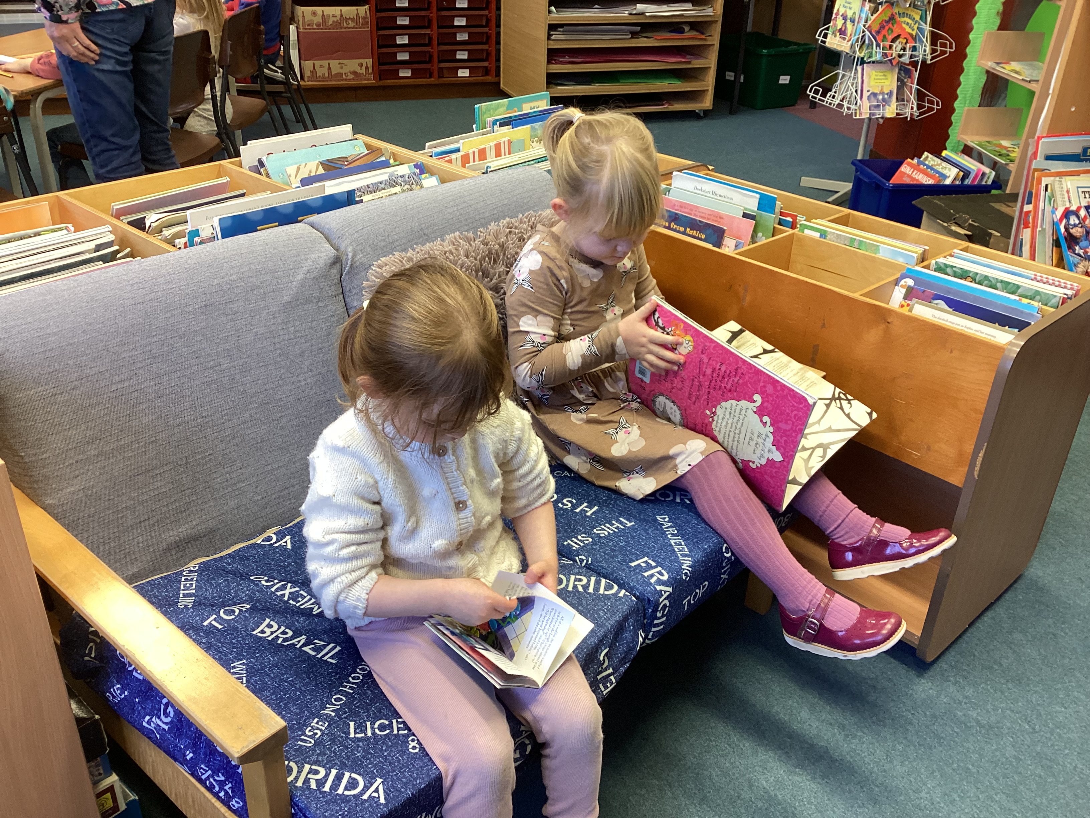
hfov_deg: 58.4
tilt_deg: -31.8
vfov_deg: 45.4
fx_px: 976
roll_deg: -1.7
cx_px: 545
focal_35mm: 31
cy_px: 409
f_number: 2.4
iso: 80
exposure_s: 1/50
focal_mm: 3.3
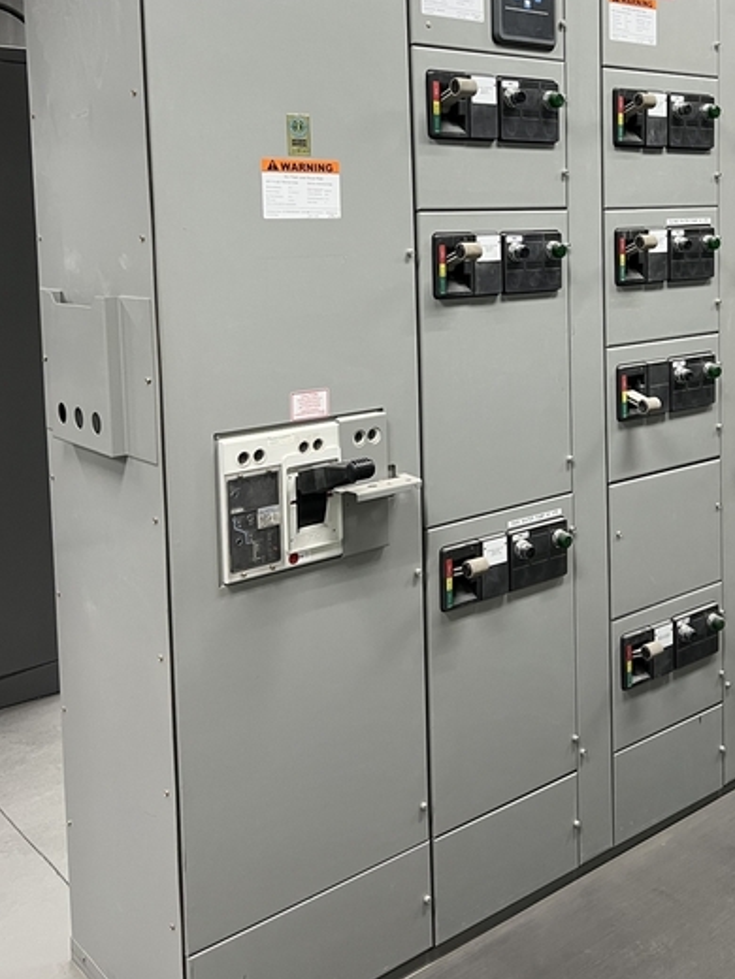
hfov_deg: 35.5
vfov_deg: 45.8
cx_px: 505
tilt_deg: -3.6
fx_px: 1132
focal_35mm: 40
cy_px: 296
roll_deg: +1.2
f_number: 1.5
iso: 160
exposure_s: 1/60
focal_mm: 5.7
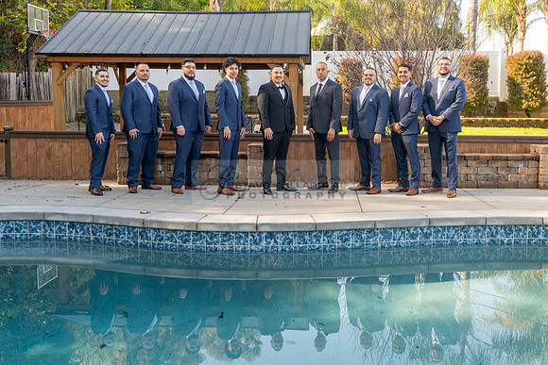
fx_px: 607
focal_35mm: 40
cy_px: 152
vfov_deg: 33.5
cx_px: 295
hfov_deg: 48.6
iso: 320
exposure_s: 1/160
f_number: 6.3
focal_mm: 32
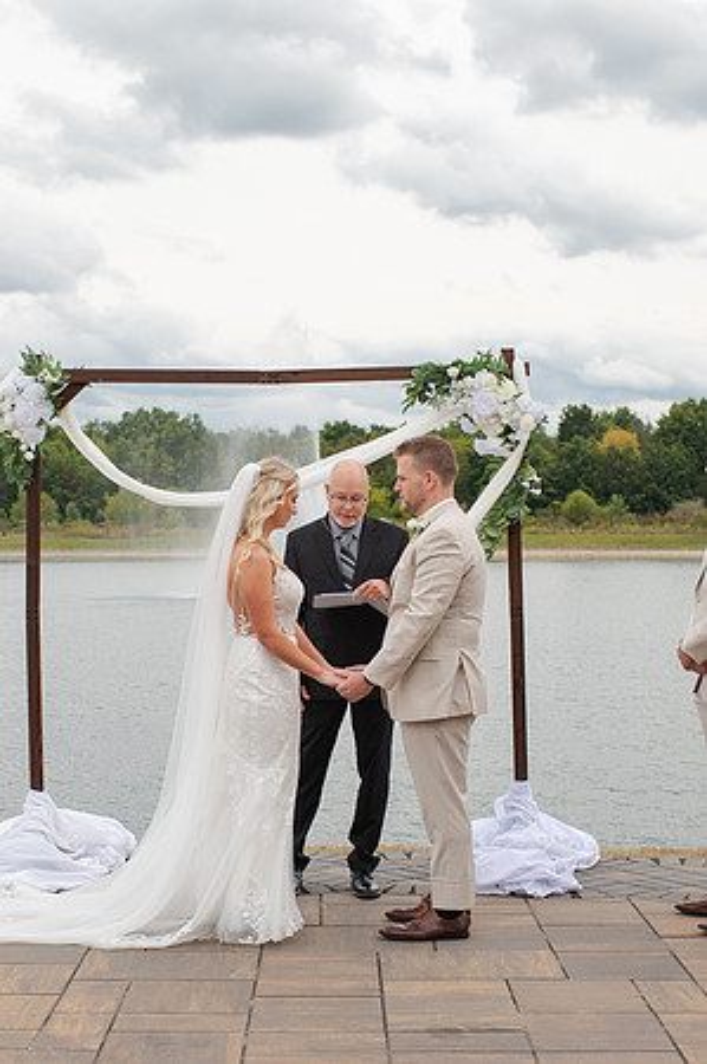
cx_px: 252
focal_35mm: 61
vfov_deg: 33.0
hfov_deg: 22.2
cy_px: 615
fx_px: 1795
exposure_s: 1/800
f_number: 3.5
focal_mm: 35
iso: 100
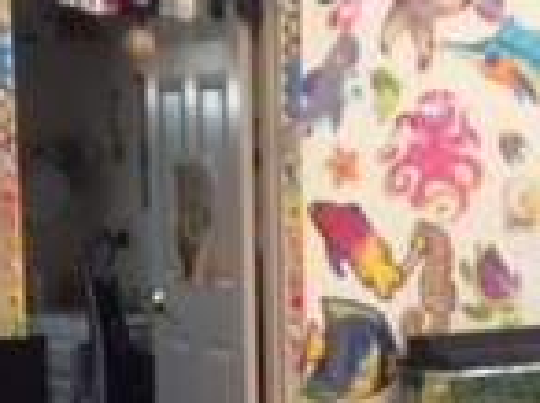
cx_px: 366
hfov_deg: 13.6
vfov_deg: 10.0
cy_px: 532
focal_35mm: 145
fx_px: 2258
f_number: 2.4
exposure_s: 1/20
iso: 160
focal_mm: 4.12
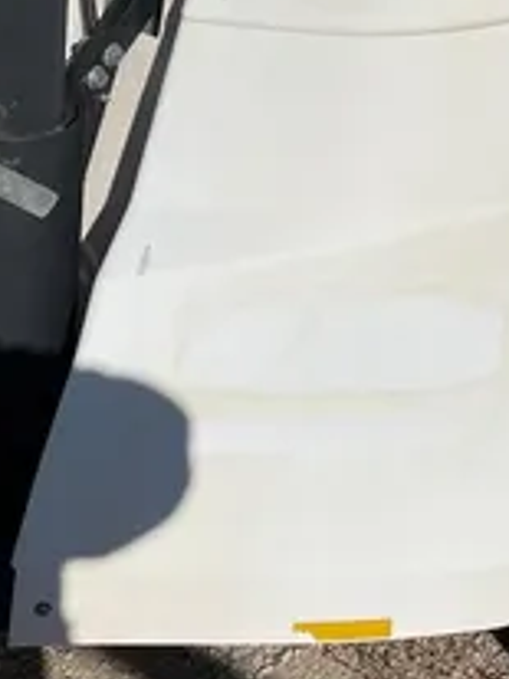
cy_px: -44
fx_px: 1806
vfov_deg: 20.4
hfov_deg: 16.0
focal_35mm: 92
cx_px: 338
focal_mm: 4.2
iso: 32
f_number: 1.6
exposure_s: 1/11905
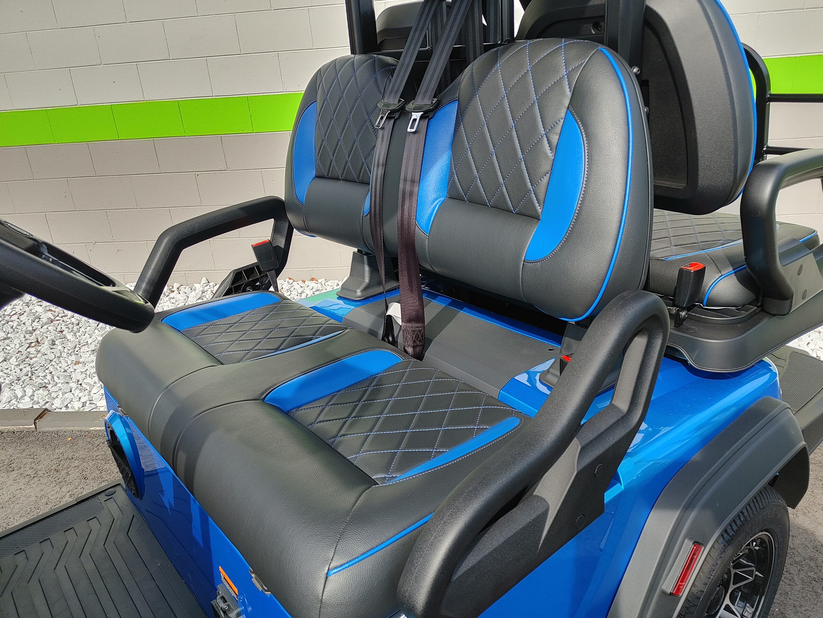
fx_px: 618
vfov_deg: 53.1
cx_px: 412
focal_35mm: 26
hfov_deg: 67.3
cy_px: 309
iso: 50
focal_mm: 4.81
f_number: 1.8
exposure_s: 1/658
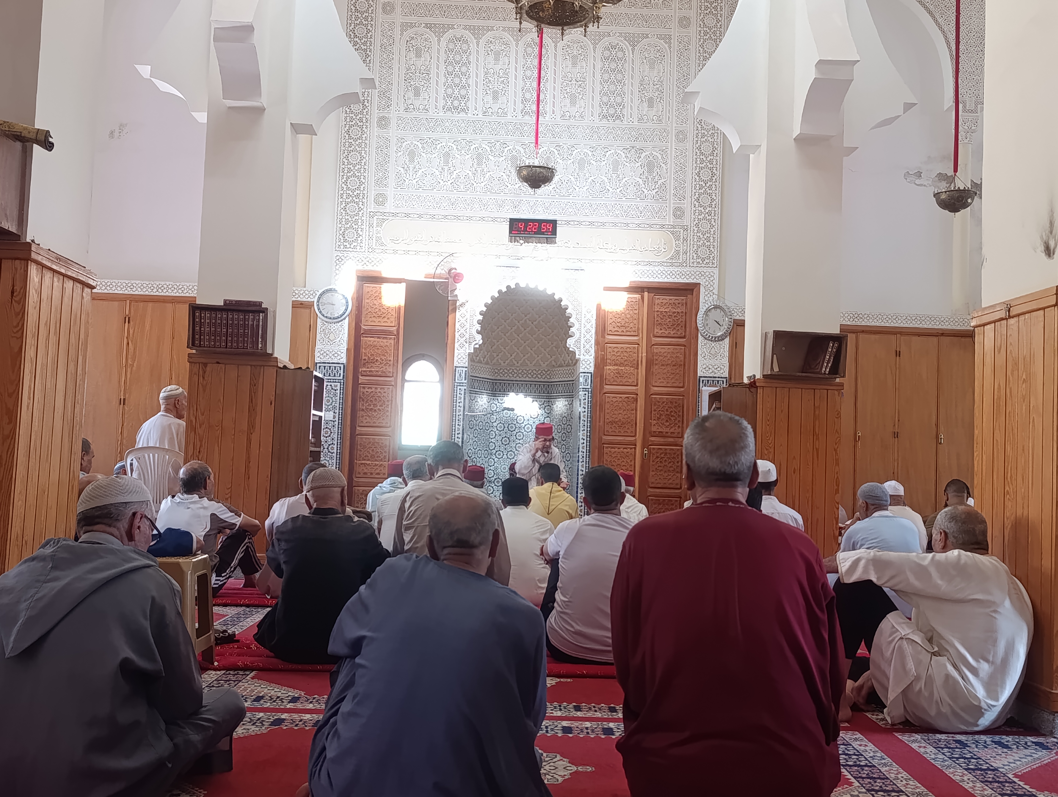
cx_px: 529
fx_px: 1071
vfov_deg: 40.8
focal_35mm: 35
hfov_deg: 52.6
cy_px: 398
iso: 800
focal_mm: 6.14
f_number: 1.6
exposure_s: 1/100
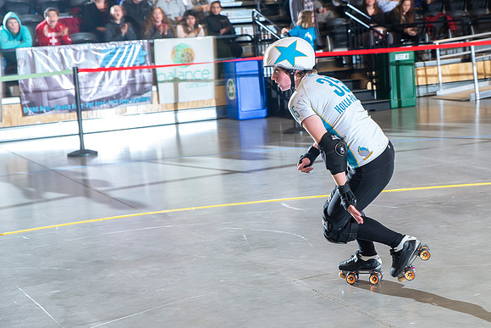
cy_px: 147
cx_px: 337
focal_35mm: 71
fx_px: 974
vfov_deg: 19.1
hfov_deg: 28.1
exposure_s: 1/160
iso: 500
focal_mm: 52
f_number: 5
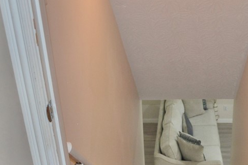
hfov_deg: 32.4
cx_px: 179
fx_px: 420
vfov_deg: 21.4
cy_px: 167
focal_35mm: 61
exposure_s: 1/60
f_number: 3.5
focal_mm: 18
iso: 800
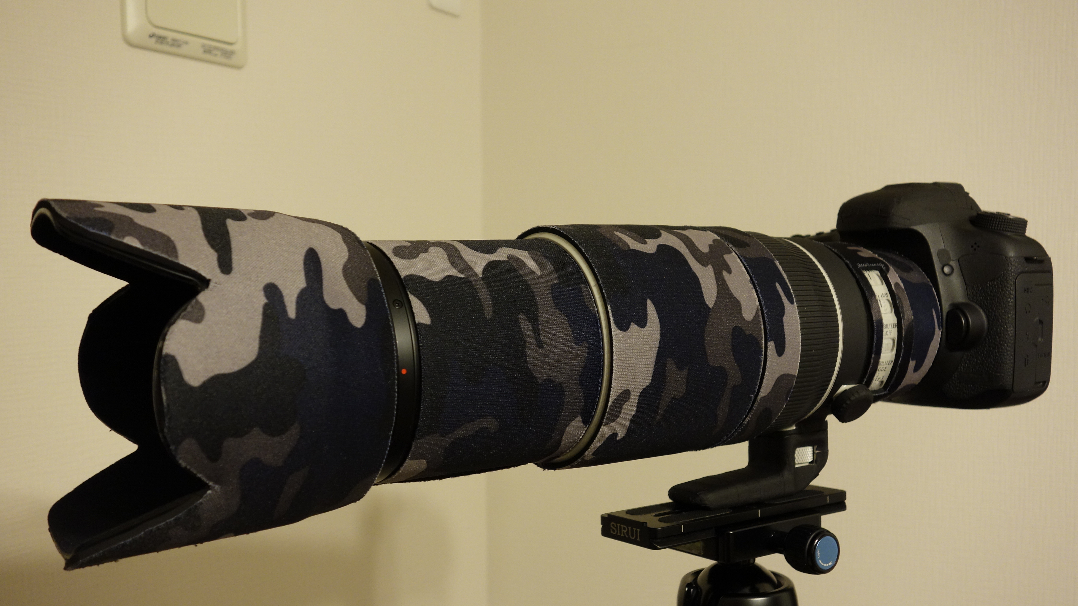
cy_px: 356
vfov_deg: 31.1
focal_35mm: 38
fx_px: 1086
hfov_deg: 52.8
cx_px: 541
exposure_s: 1/6
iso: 400
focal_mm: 13.42
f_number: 4
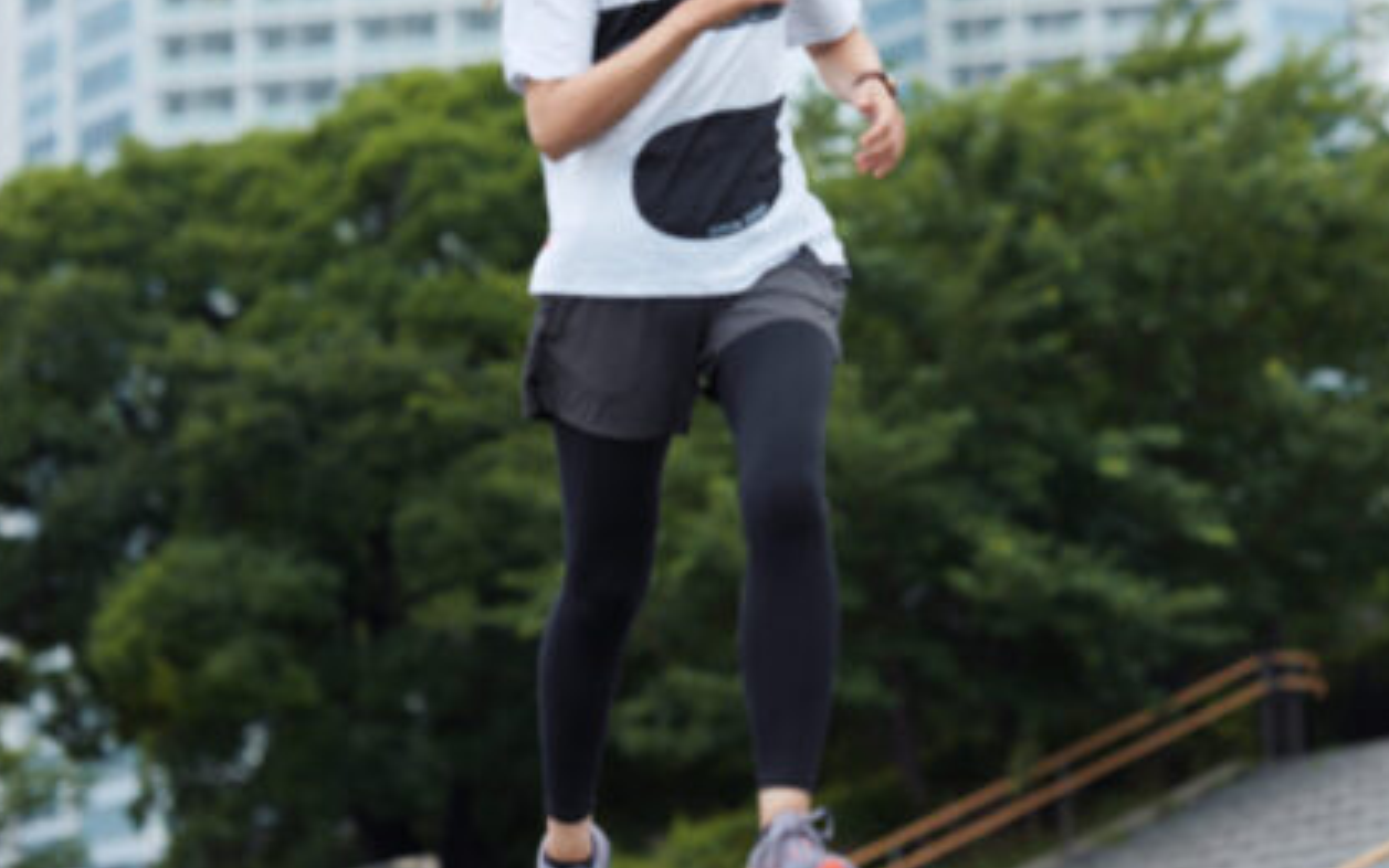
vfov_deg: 10.6
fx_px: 4695
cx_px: 733
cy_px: 258
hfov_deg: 16.8
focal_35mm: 124
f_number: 2.2
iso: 200
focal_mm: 85
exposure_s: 1/3200
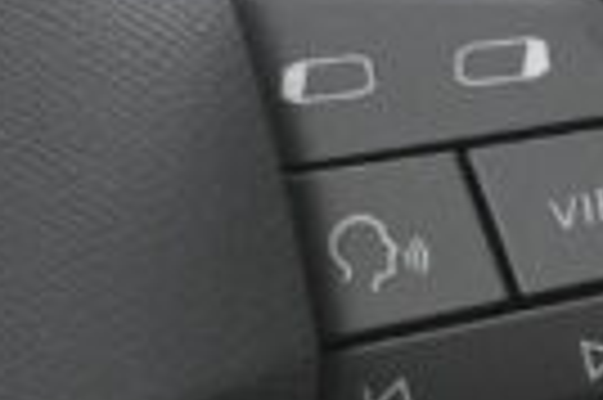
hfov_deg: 3.9
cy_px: 101
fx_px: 8716
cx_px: -752
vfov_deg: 2.6
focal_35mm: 521
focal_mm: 45
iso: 2000
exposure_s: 1/160
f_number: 8
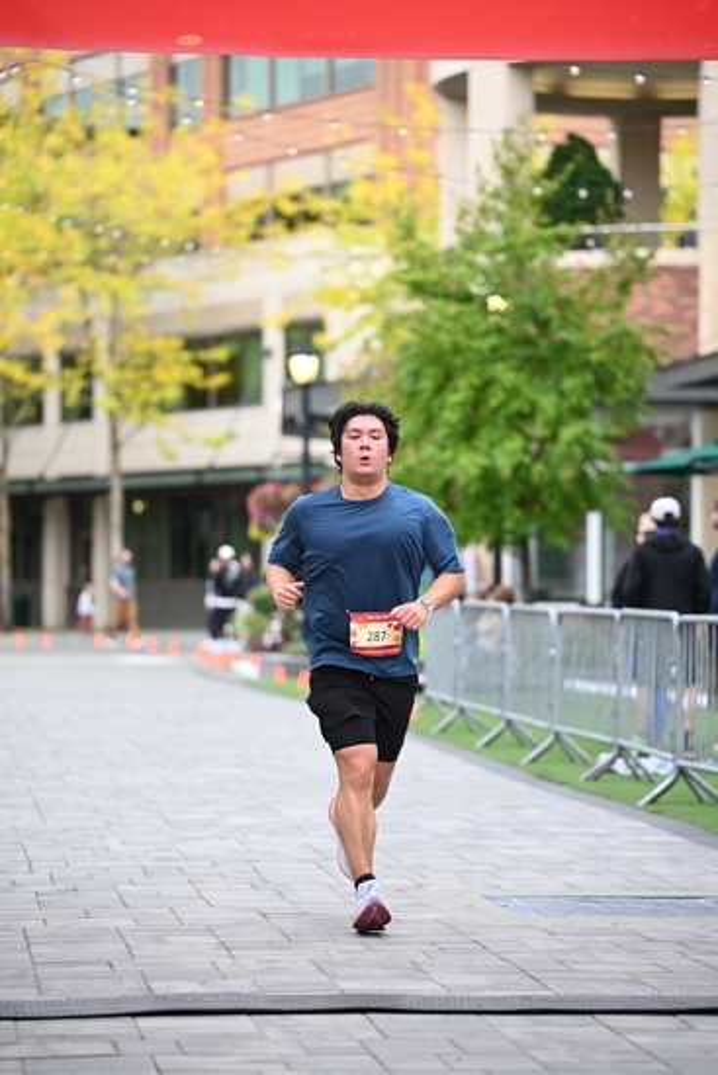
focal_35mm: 125
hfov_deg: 11.0
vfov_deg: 16.4
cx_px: 359
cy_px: 538
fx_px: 3737
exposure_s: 1/1250
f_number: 2.8
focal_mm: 125
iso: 640
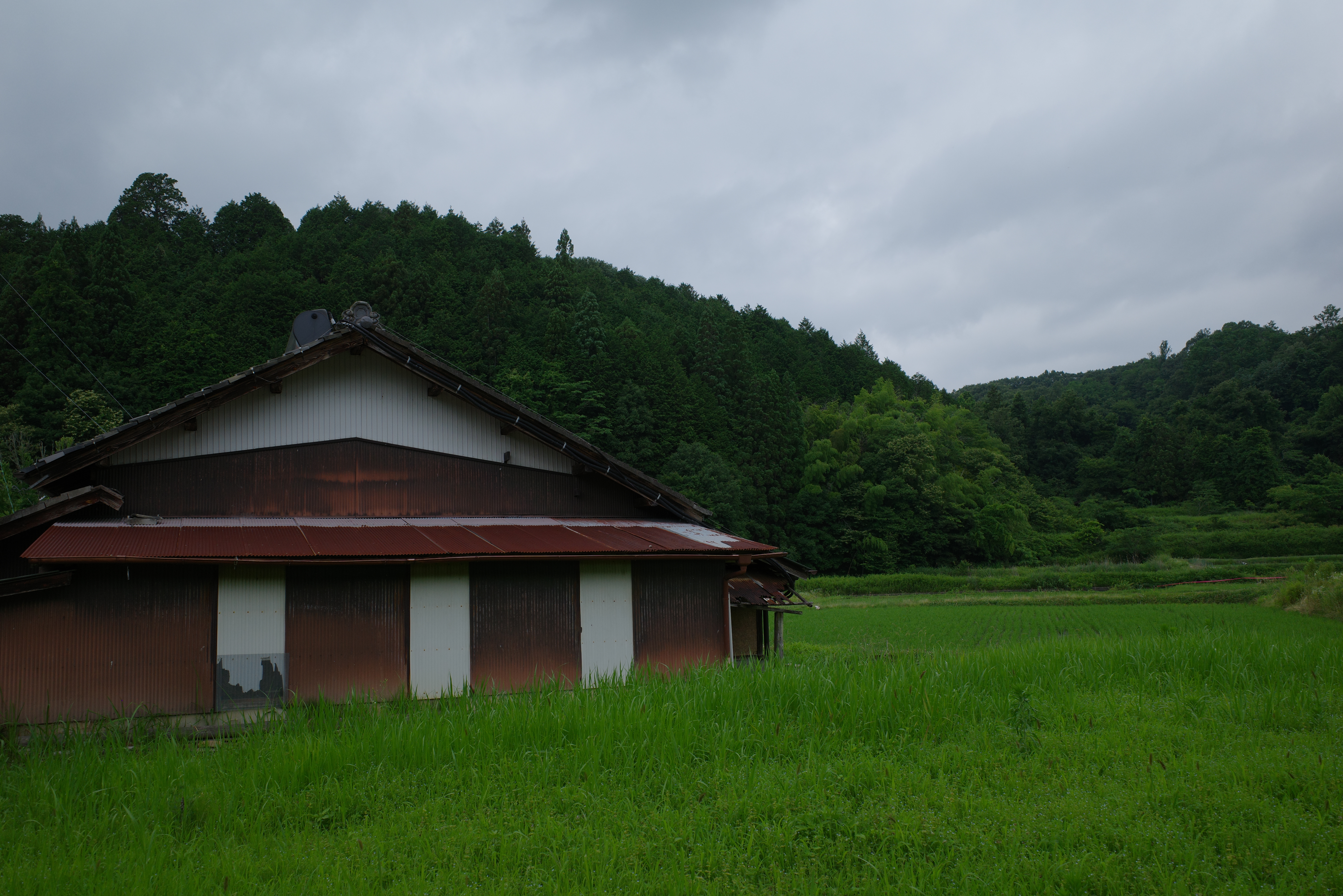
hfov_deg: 65.5
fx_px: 1044
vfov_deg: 46.4
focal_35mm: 28
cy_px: 448
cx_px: 672
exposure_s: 1/400
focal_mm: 18.3
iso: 100
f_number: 5
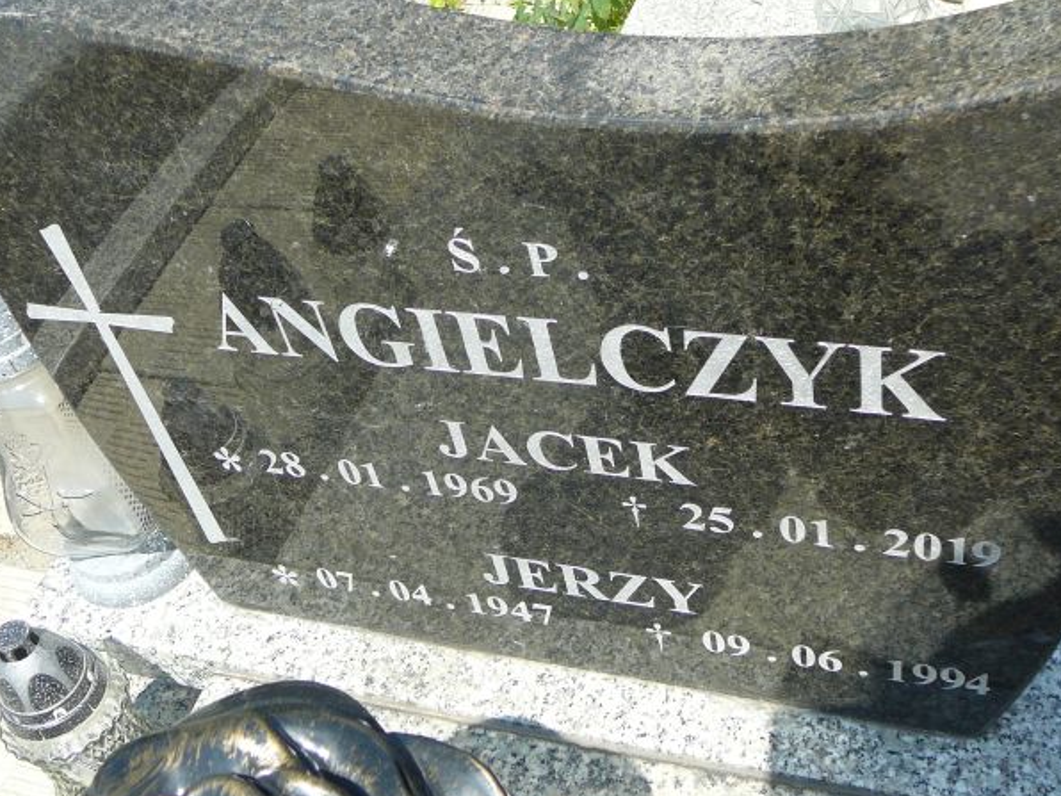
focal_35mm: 44
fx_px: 1349
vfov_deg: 32.9
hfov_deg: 42.9
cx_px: 529
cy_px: 417
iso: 80
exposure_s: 1/640
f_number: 3.1
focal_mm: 6.1
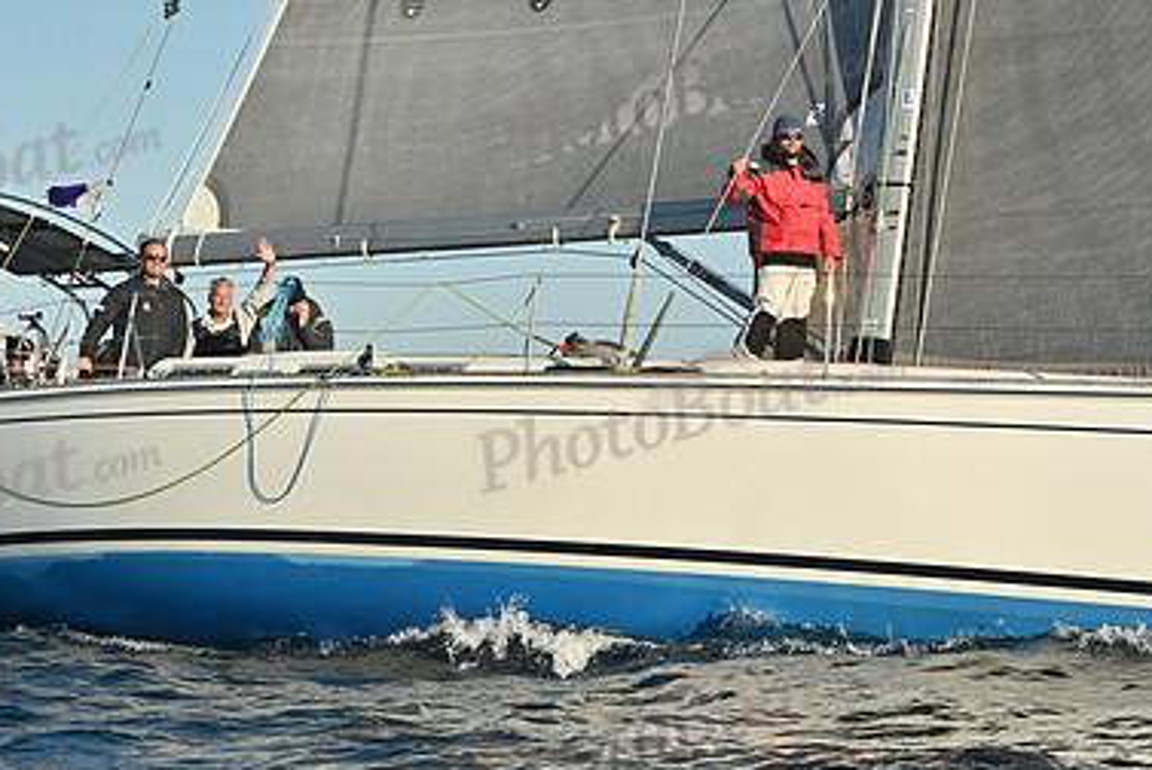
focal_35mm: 126
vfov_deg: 10.9
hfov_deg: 16.2
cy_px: 298
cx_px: 321
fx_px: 4035
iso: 800
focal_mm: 82
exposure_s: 1/1000
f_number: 13
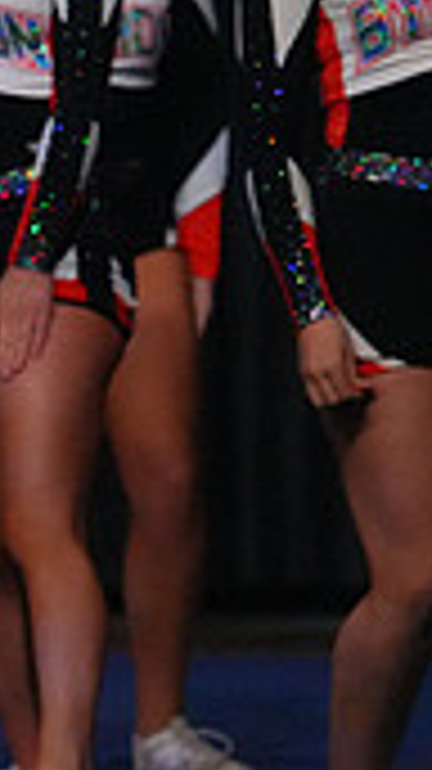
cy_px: 200
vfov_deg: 2.9
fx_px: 15235
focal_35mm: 747
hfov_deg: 1.6
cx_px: -788
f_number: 5.6
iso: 16000
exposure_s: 1/1250
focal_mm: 210
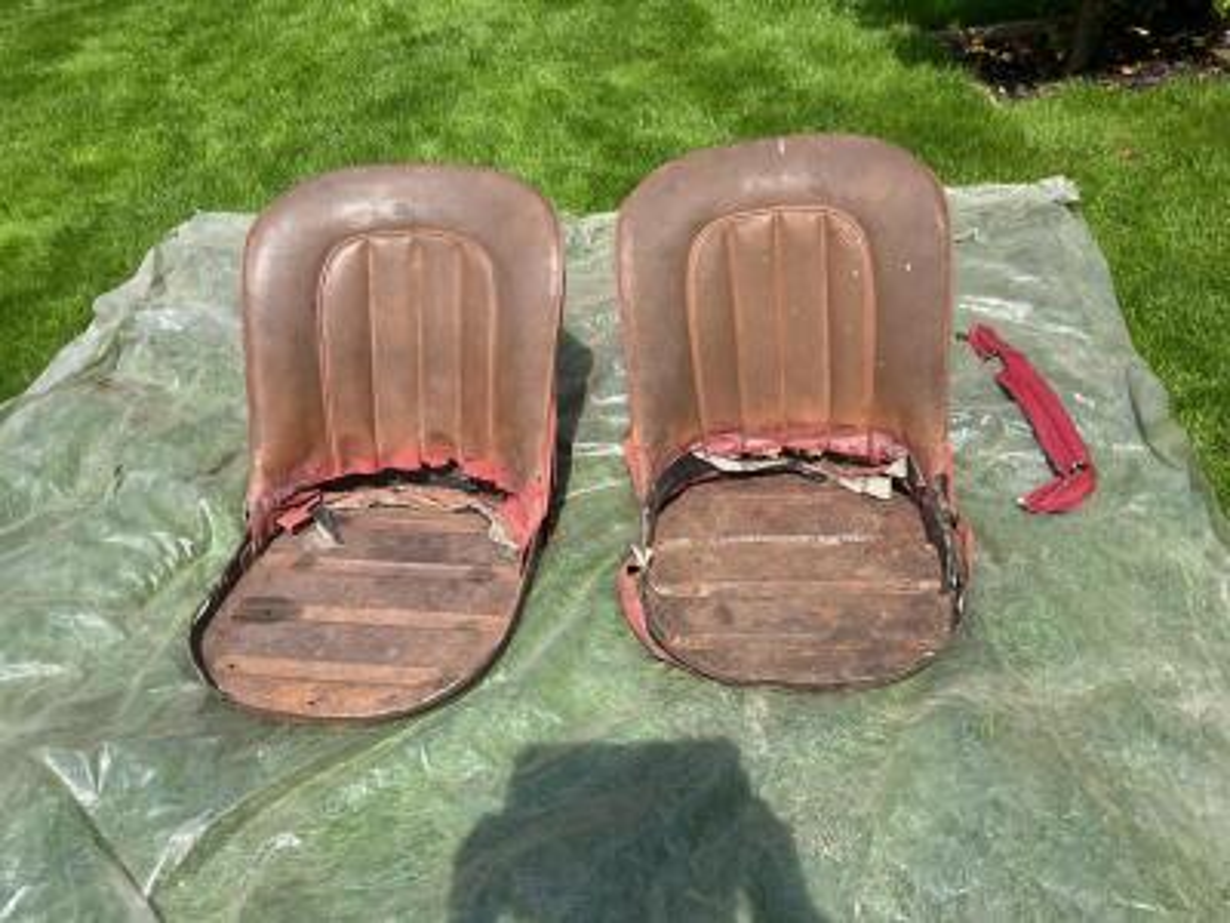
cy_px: 462
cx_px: 615
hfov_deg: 61.7
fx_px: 1030
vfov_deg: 48.2
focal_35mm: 29
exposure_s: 1/1144
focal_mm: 3
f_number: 1.8
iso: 16
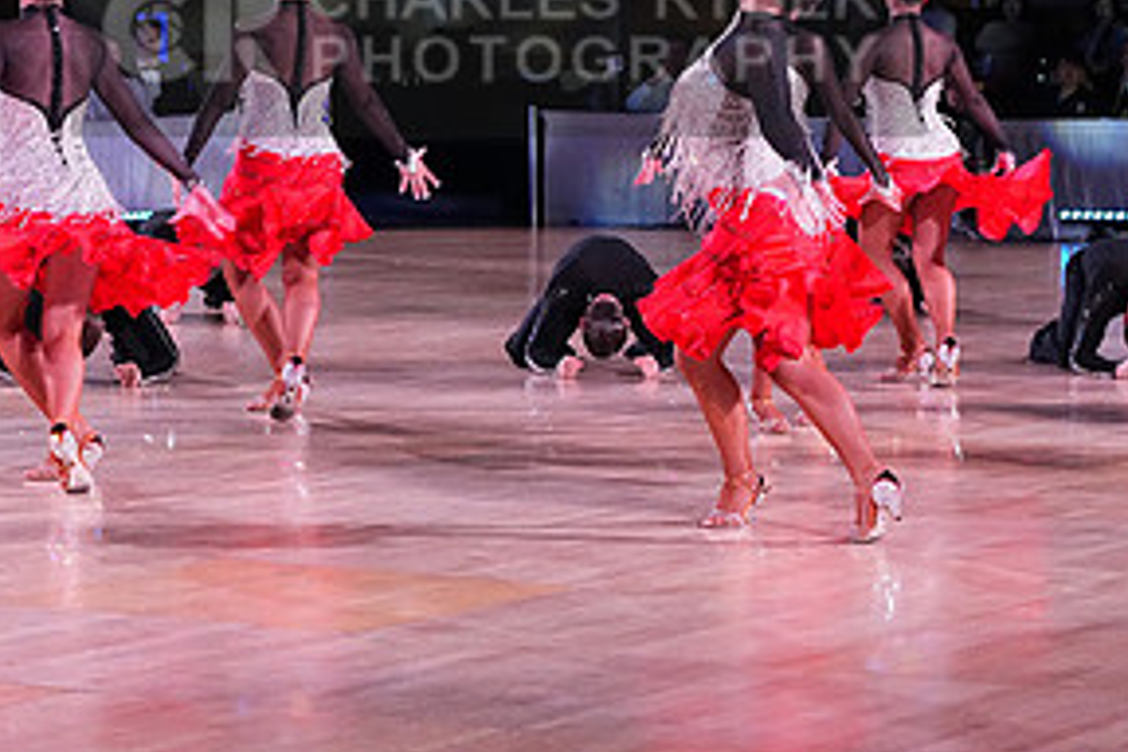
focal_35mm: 141
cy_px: 33
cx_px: 497
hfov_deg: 14.5
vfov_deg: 9.7
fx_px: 4418
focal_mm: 70
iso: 5000
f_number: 5
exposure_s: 1/320
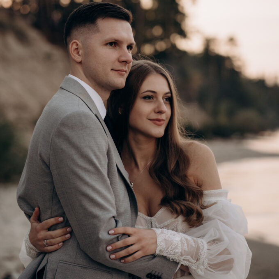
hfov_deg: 16.0
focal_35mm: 109
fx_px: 994
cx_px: 140
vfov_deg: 16.0
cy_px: 128
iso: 320
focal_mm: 85
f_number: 3.2
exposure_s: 1/200
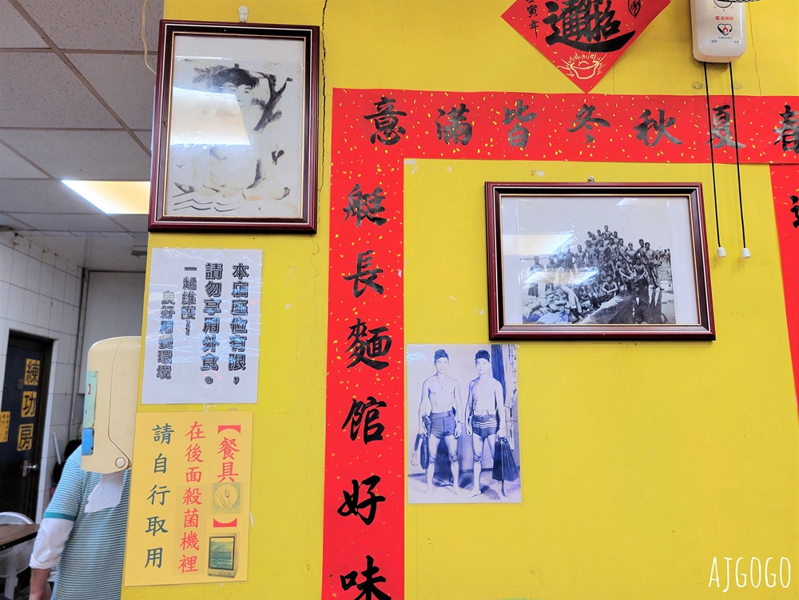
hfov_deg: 67.3
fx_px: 600
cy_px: 300
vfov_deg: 53.1
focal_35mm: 26
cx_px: 400
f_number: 1.8
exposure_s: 1/119
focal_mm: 5.4
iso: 250
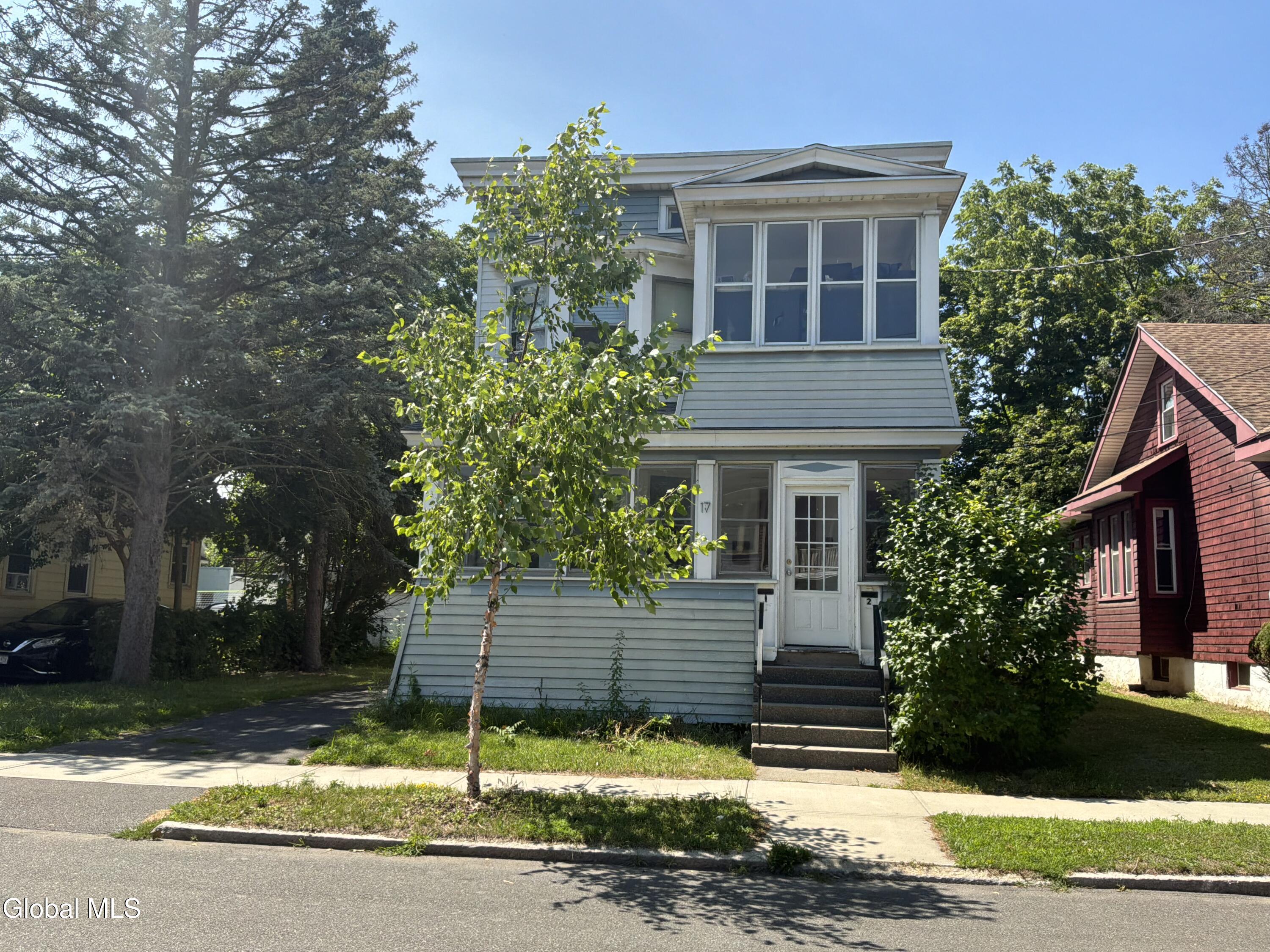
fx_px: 1027
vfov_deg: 49.7
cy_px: 476
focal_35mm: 28
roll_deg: -1.7
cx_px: 635
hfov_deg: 63.4
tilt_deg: +8.4
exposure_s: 1/1076
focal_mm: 3
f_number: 1.8
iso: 25
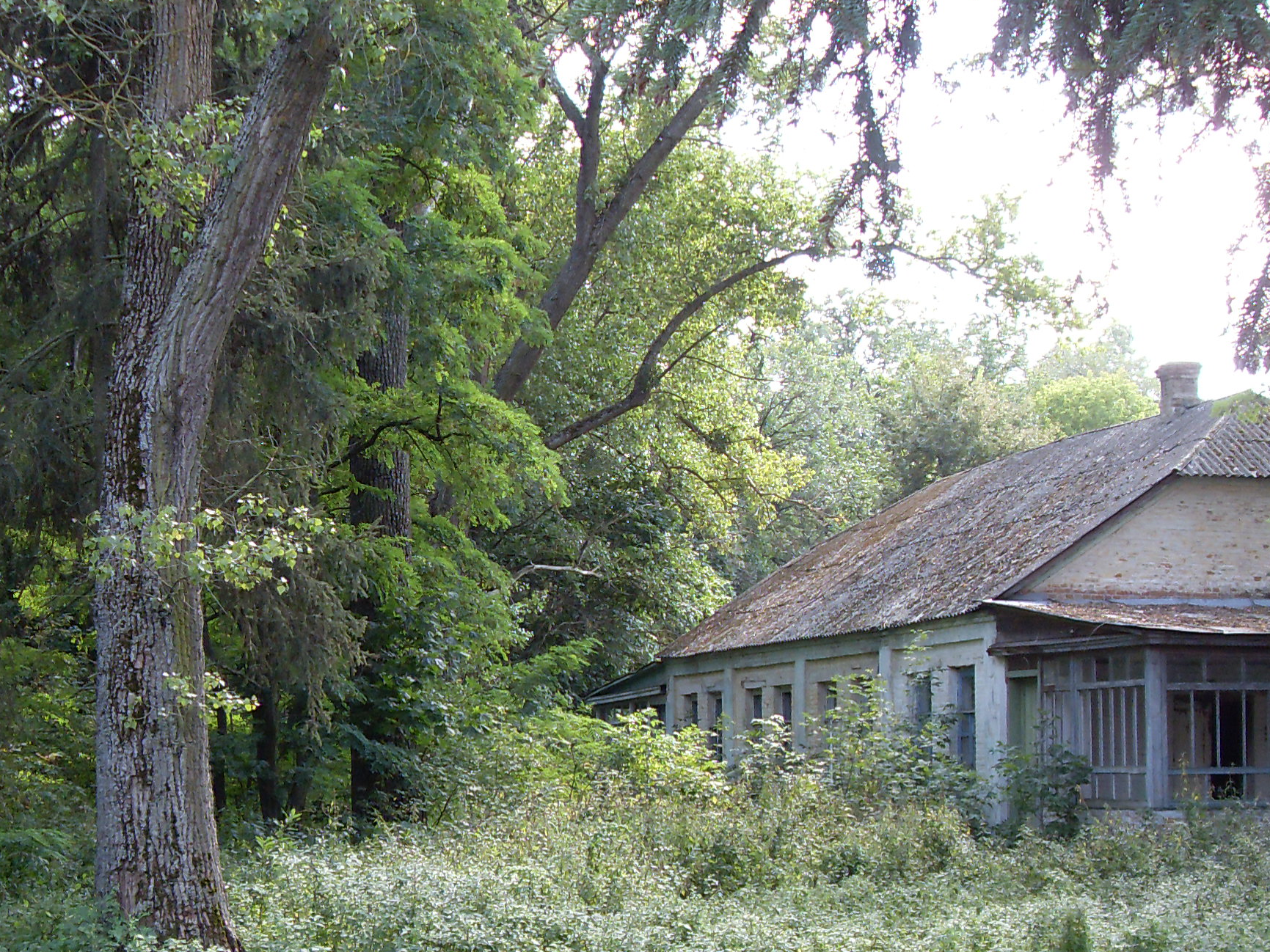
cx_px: 792
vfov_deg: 22.0
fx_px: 2421
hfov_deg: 29.3
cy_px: 758
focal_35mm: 66
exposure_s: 1/90
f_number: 2.8
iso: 80
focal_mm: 6.3
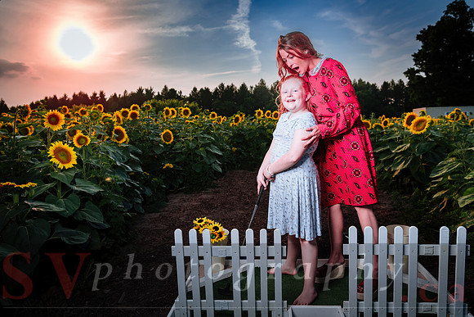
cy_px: 150
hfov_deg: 62.4
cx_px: 237
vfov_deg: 44.0
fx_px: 392
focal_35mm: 30
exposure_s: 1/250
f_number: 4.5
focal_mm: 28
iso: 64
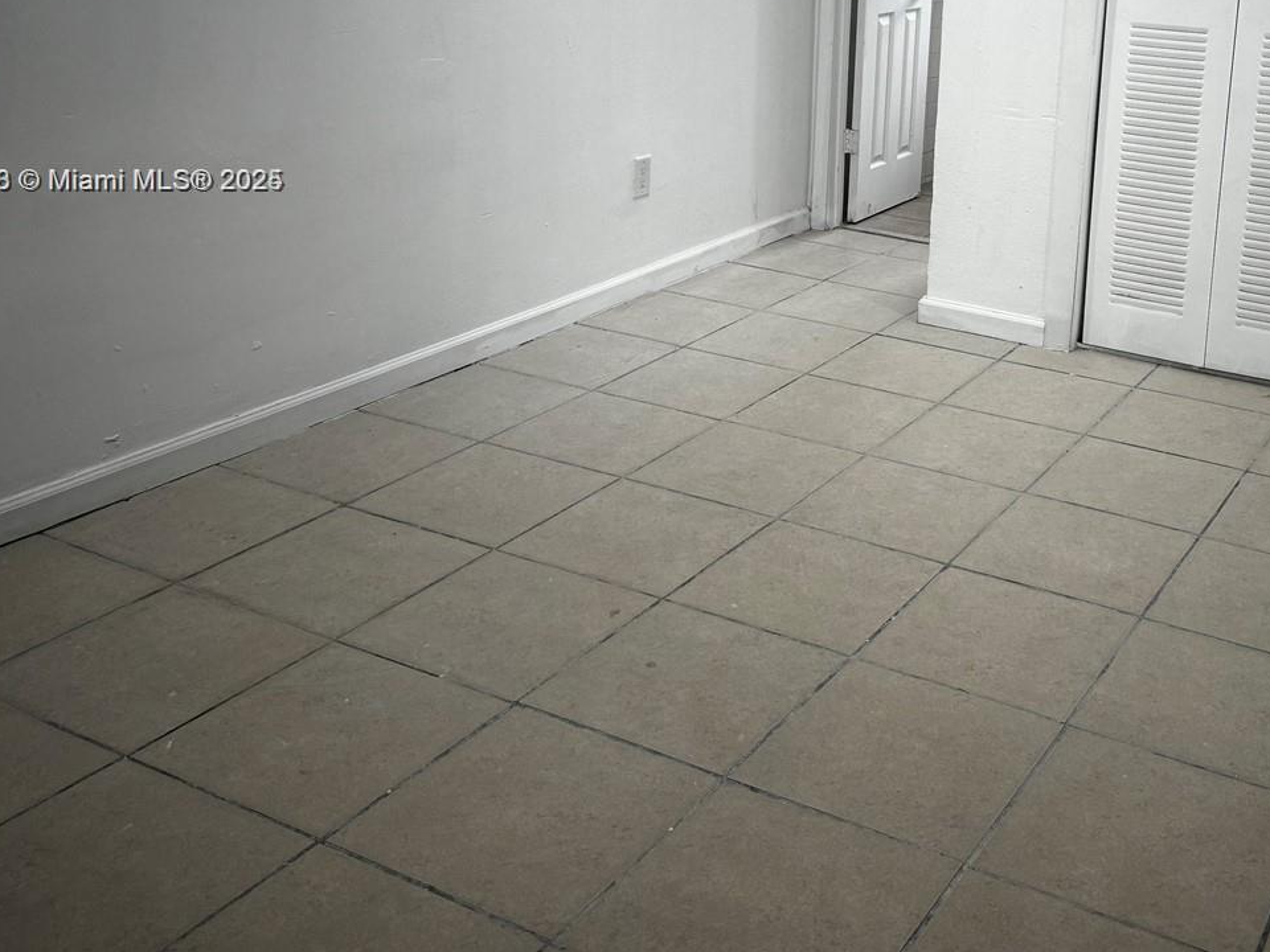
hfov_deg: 45.5
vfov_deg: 34.8
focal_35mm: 40
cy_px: 182
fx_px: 1468
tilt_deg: -12.1
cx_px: 918
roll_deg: -3.1
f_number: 1.78
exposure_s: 1/120
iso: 160
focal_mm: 6.76
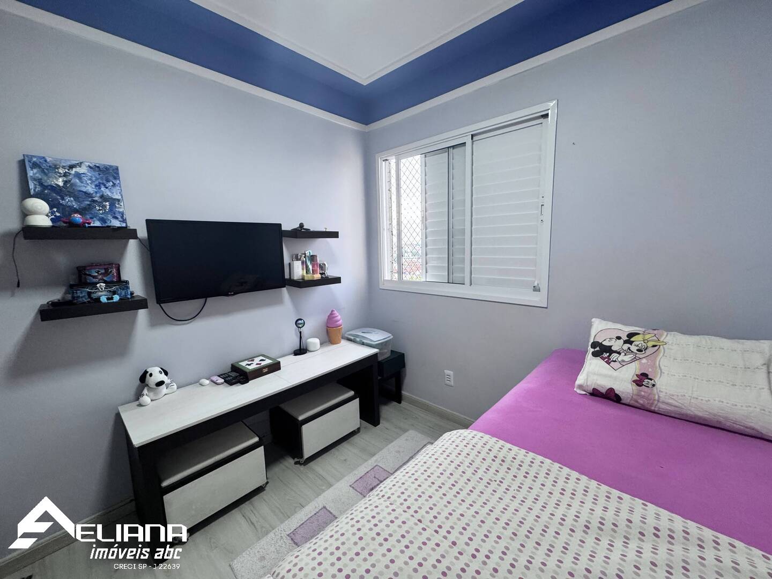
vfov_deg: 85.7
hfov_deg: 102.1
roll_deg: +0.8
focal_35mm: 14
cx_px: 386
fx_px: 312
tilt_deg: -9.4
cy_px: 290
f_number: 2.2
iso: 250
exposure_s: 1/60
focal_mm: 2.22
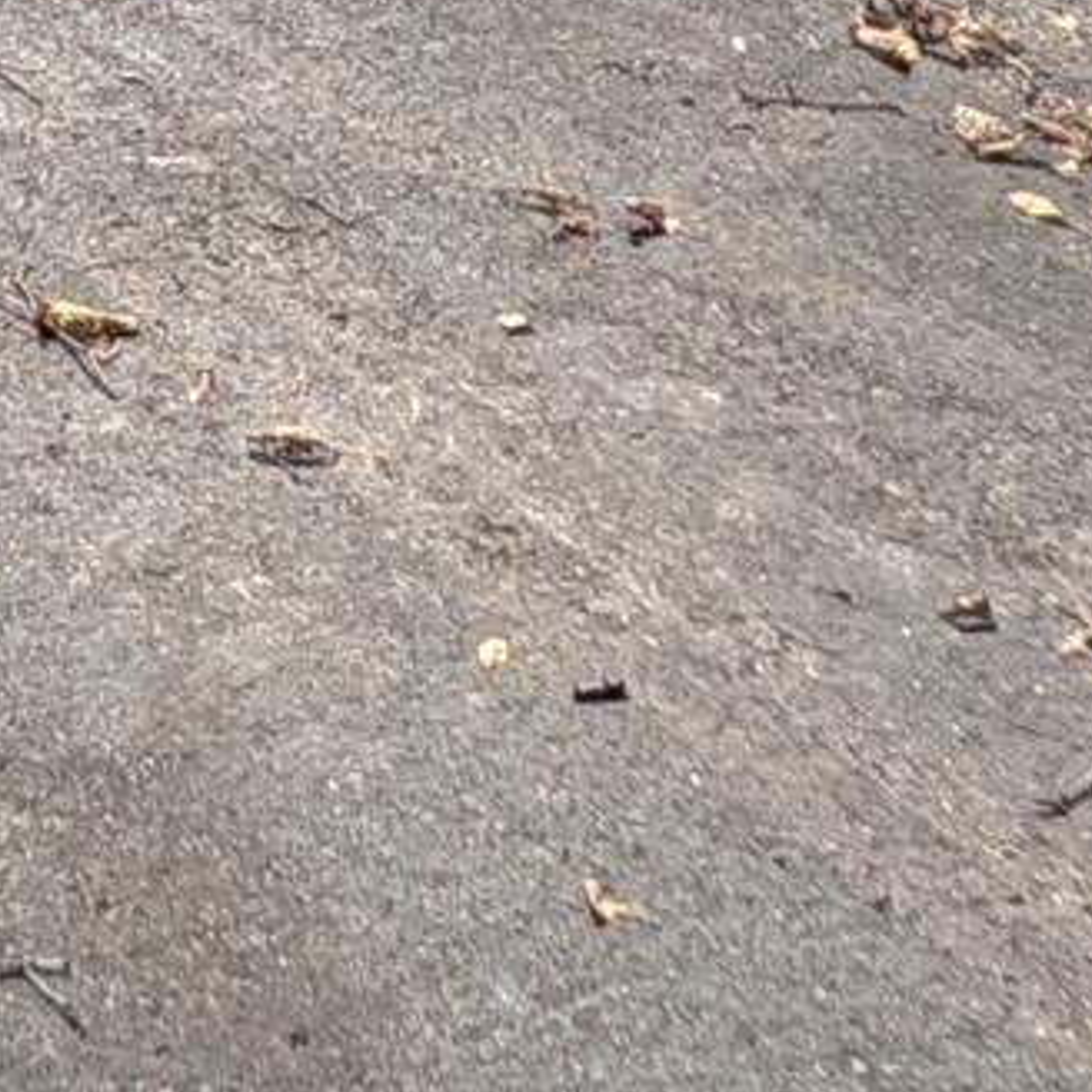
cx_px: -363
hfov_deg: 16.8
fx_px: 3462
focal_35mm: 97
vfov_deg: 14.7
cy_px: -1095
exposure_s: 1/3906
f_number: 1.7
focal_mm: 2.02
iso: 56
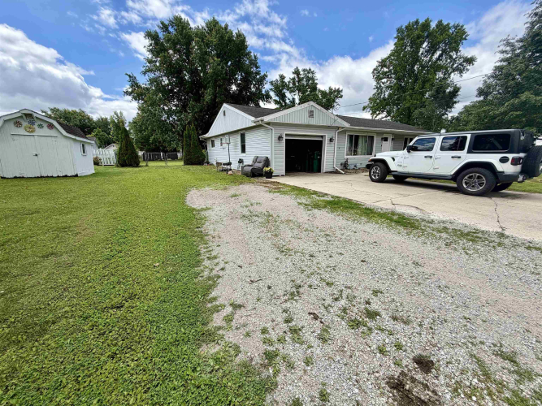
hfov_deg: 102.1
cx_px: 271
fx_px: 219
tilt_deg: -13.1
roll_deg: +1.0
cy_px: 203
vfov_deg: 85.7
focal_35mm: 14
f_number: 2.2
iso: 32
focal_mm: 2.22
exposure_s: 1/770
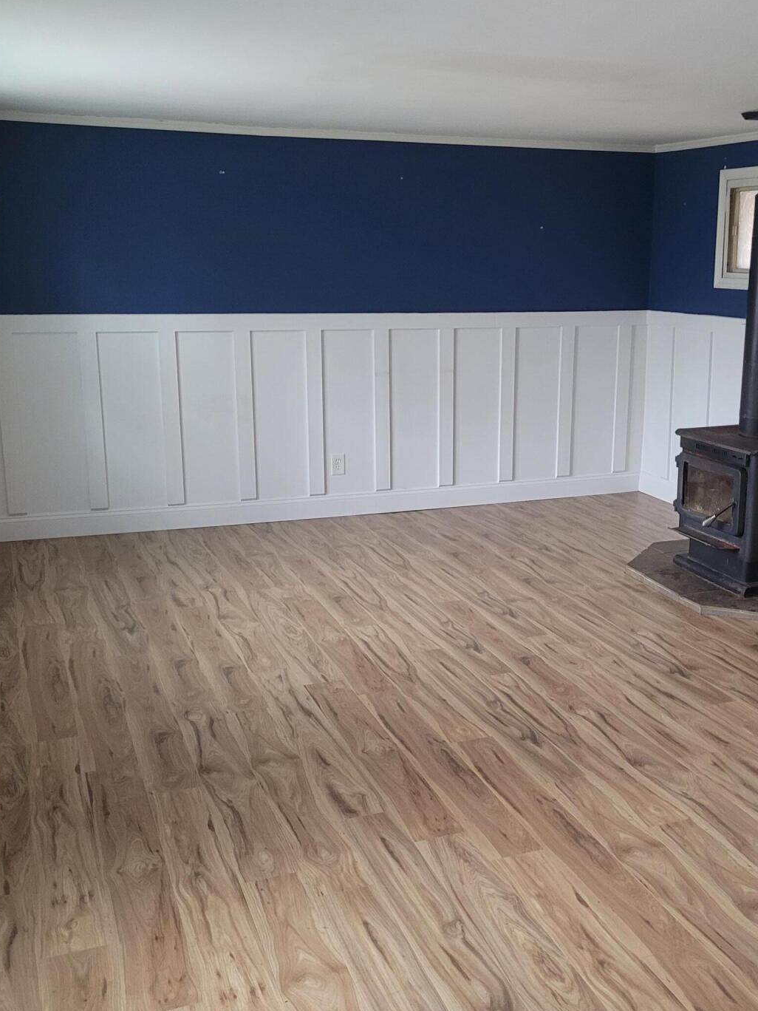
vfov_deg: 49.0
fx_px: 1109
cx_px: 473
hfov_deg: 37.5
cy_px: 523
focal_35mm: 38
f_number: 1.8
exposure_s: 1/30
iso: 500
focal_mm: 5.4
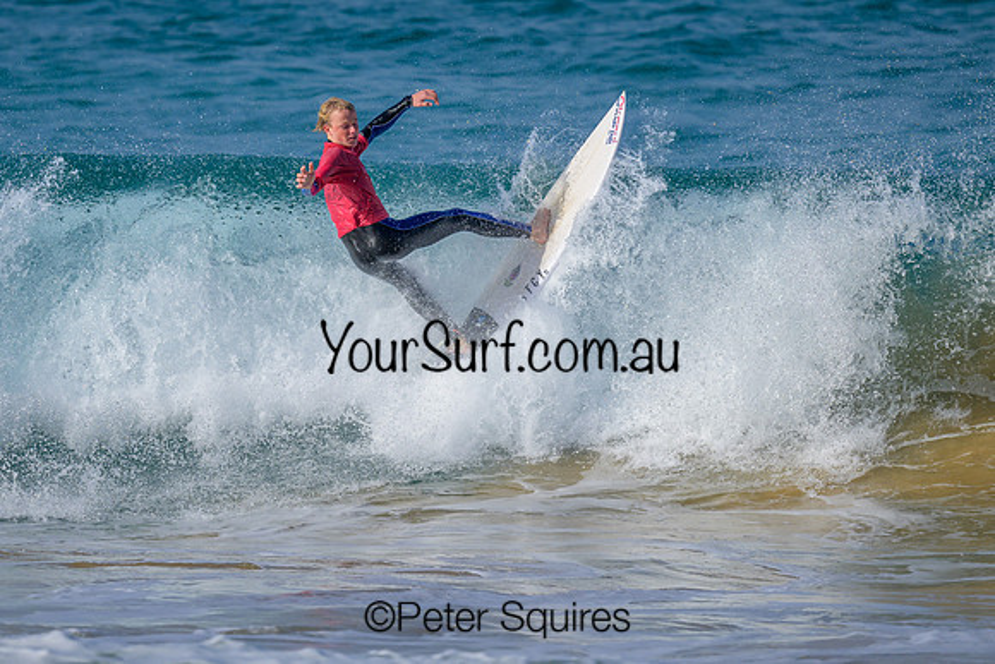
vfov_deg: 1.3
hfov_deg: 1.9
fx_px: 30364
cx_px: 423
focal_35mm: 1098
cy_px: 296
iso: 280
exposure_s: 1/2000
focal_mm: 800
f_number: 6.3
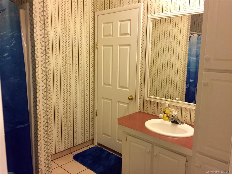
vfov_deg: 48.2
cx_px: 116
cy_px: 87
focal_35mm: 29
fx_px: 194
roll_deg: -2.7
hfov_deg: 61.7
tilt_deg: -9.9
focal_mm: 4.15
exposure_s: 1/30
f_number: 2.2
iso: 160
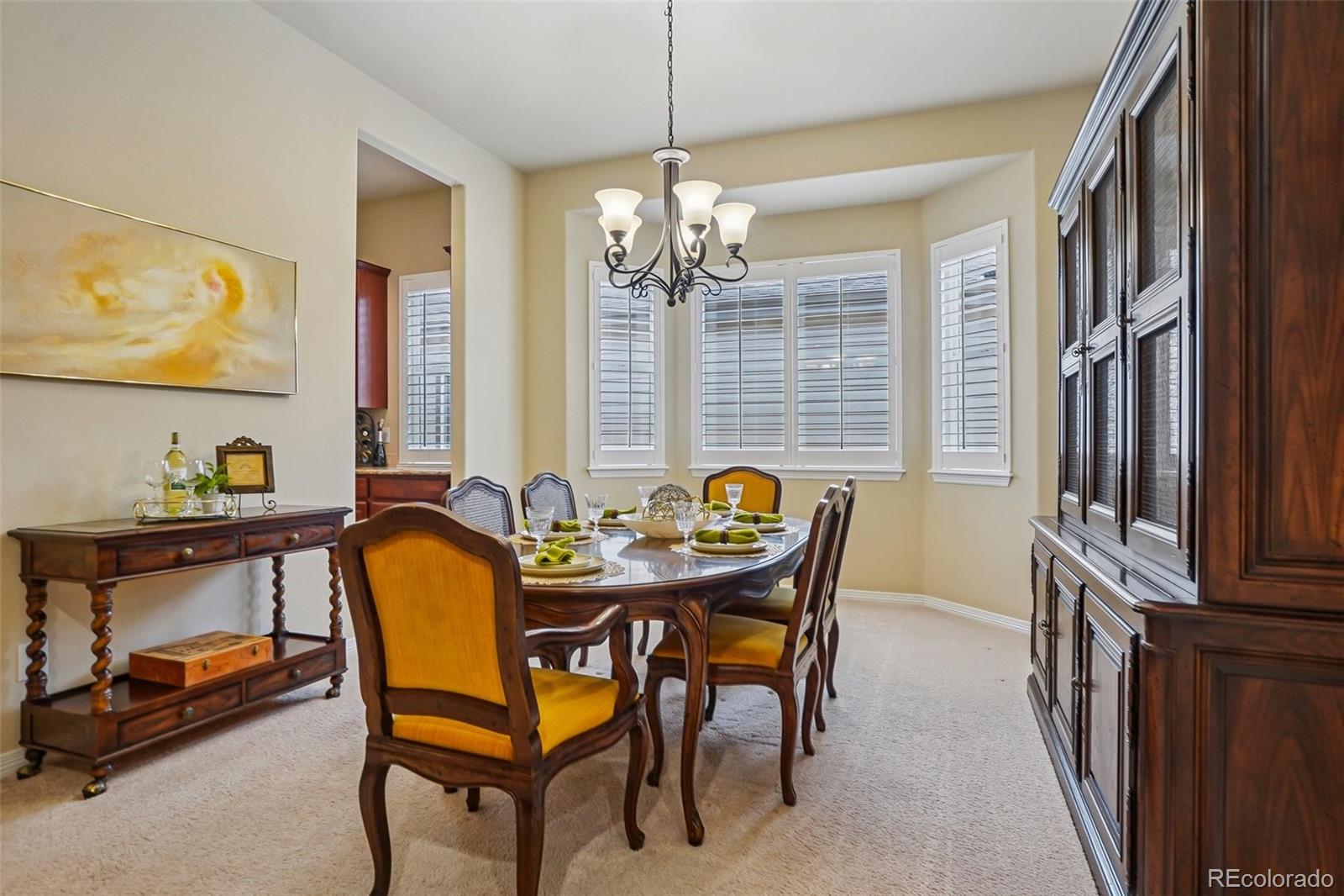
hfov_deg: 90.0
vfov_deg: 67.4
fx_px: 672
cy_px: 448
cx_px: 672
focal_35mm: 18
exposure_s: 1/13
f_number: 8
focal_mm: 12
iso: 400
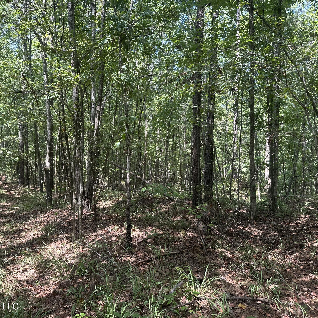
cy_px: 158
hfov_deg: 55.5
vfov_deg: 55.6
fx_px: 301
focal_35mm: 29
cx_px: 140
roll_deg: -0.3
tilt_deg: -0.9
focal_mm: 6.86
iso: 80
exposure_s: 1/264
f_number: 1.78
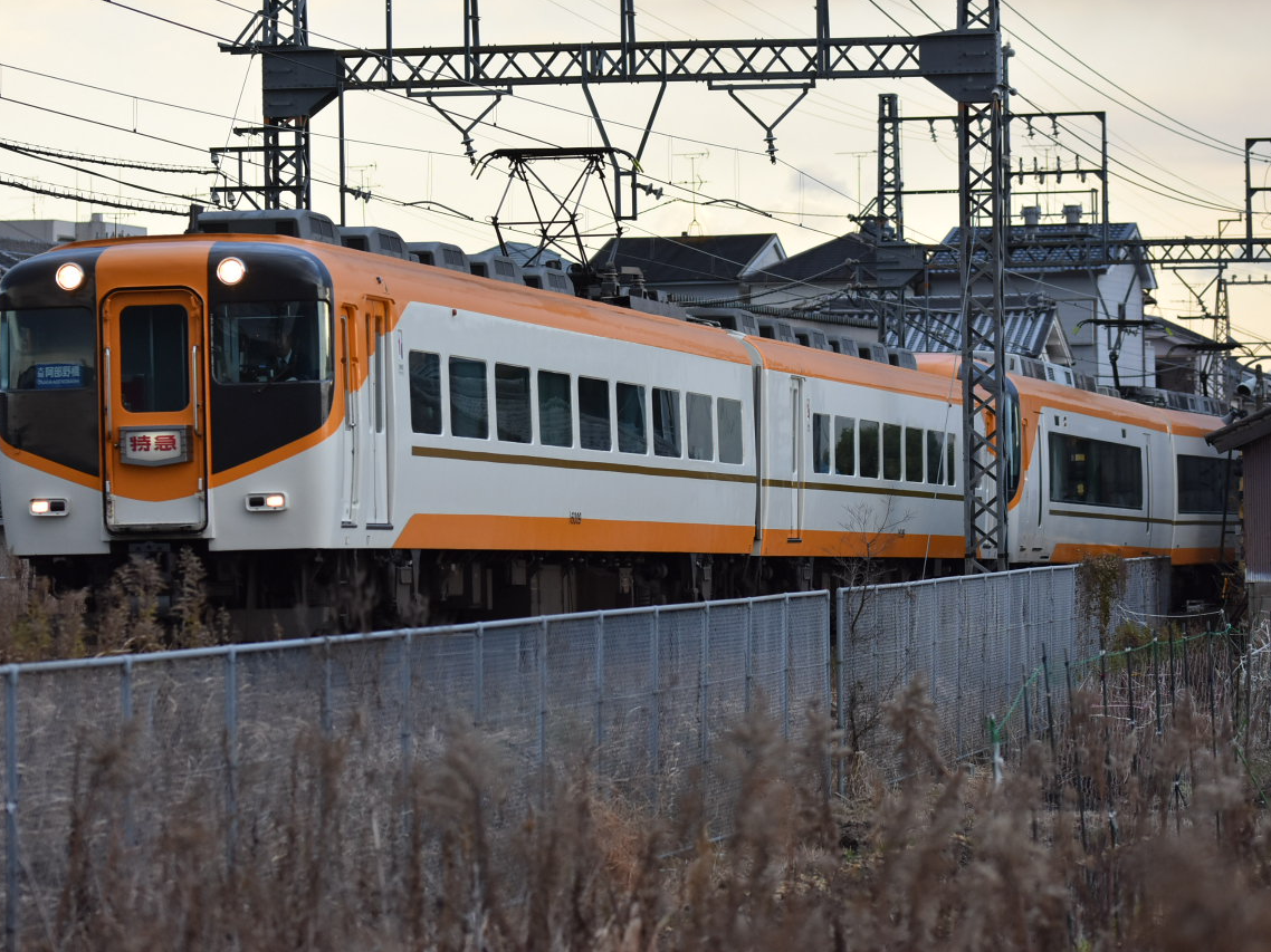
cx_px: 582
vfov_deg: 8.7
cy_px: 475
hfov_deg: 11.6
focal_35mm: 171
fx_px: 6260
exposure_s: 1/1000
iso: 800
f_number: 3.5
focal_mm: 105
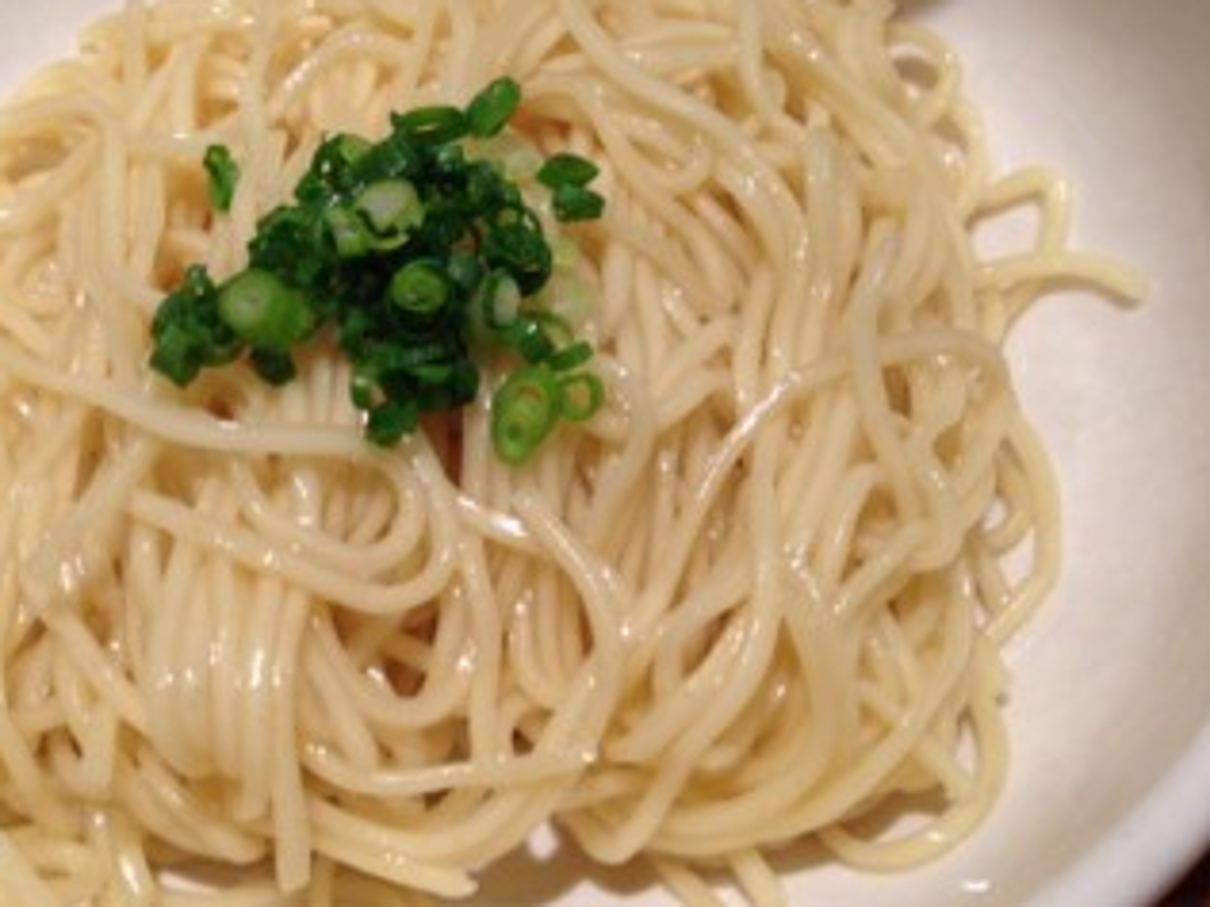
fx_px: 1643
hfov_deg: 40.0
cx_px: 421
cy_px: 394
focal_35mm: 47
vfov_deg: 30.8
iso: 50
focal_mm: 4.12
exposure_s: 1/40
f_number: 2.4
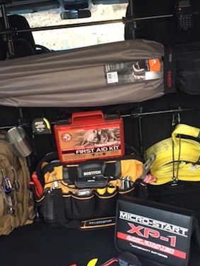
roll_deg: +3.7
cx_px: 97
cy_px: 160
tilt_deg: -20.9
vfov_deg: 41.0
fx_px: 354
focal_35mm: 46
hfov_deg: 31.5
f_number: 2.2
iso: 200
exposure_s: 1/24
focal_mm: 4.15
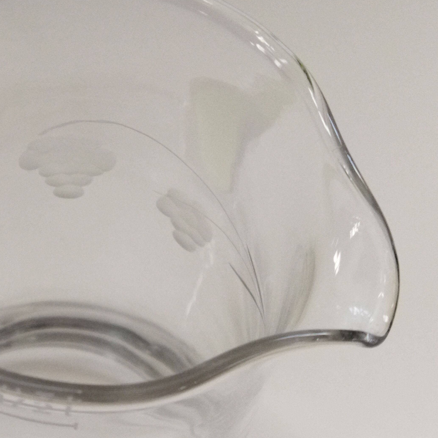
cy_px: 193
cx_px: 45
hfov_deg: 34.7
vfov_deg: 36.7
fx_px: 659
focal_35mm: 46
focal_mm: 4.71
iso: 120
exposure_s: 1/100
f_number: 1.79
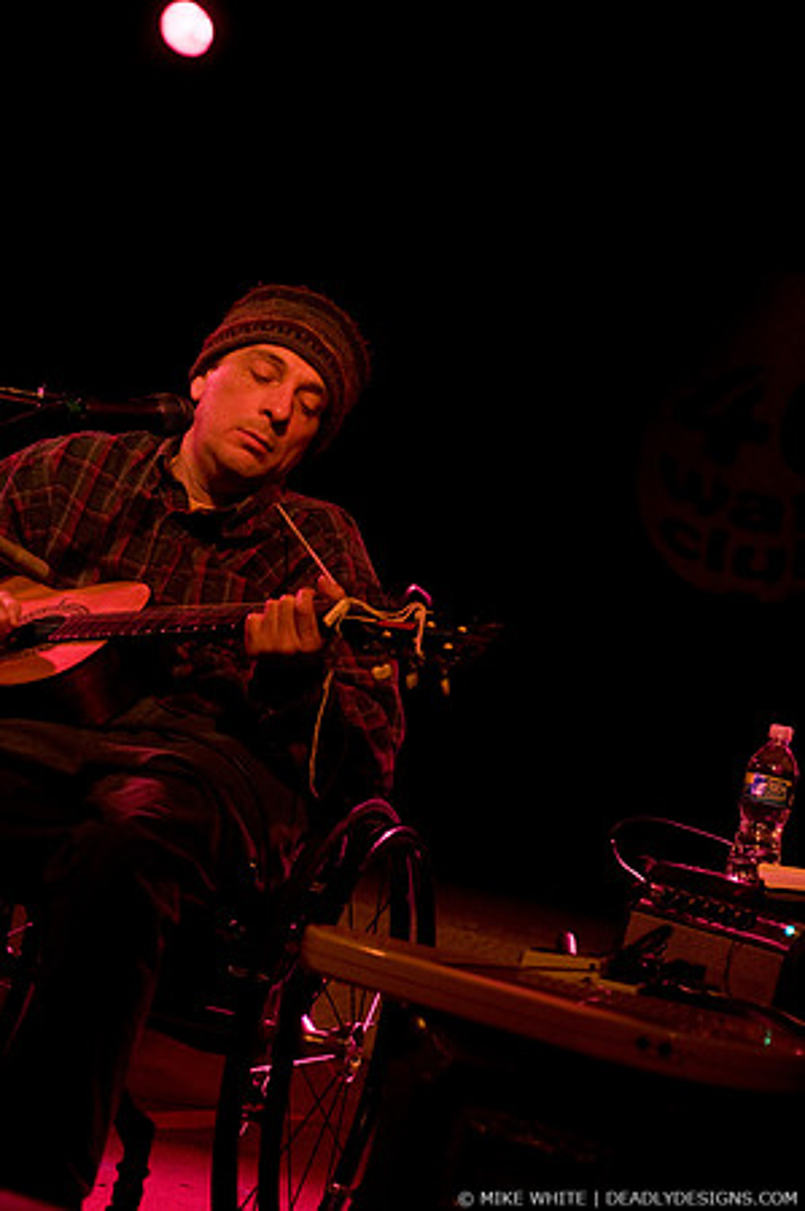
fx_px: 2420
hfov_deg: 18.9
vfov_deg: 28.1
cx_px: 402
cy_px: 606
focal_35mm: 72
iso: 800
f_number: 2.8
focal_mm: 48
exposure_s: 1/80
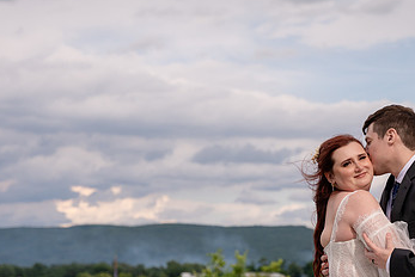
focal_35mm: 109
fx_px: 1258
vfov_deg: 12.6
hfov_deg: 18.7
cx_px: 285
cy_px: 175
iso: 500
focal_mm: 65
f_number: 4
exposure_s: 1/6400
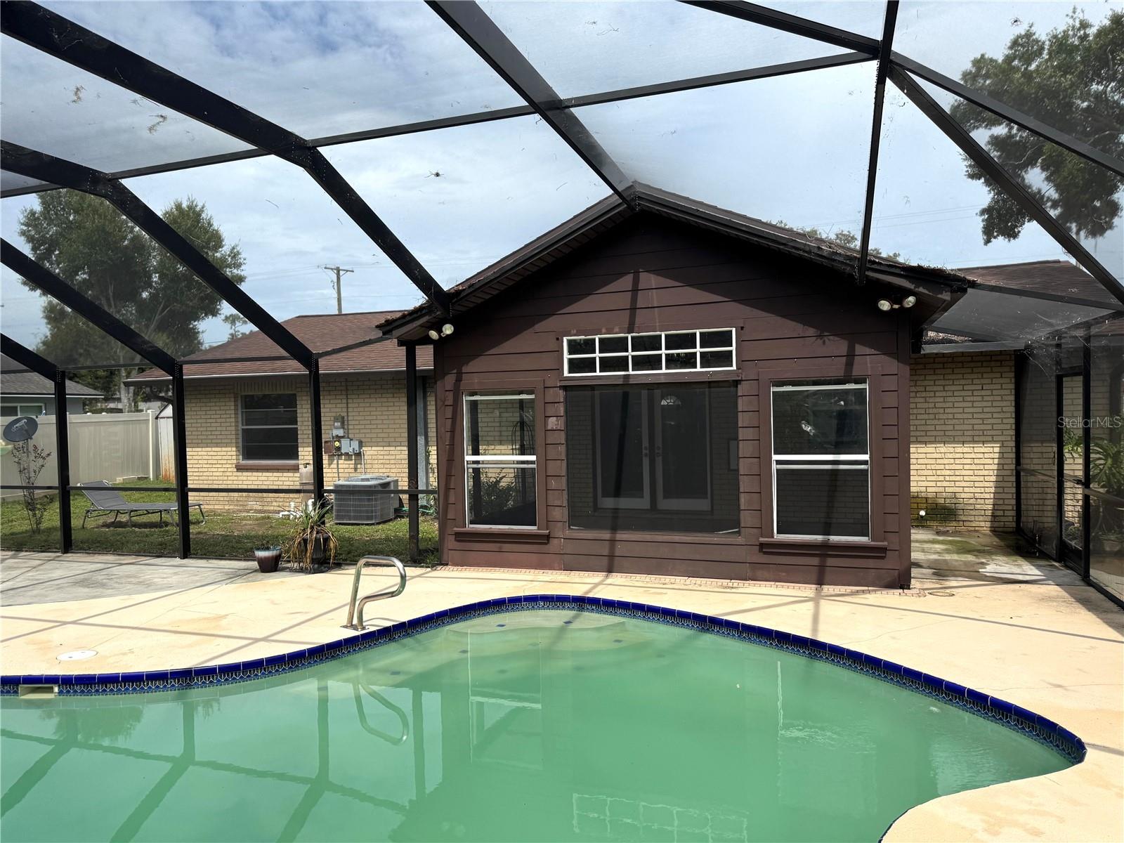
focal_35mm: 24
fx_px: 779
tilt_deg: -2.5
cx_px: 562
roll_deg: +1.1
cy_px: 422
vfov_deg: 56.8
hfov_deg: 71.6
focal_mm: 6.76
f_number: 1.78
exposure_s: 1/4310
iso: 80
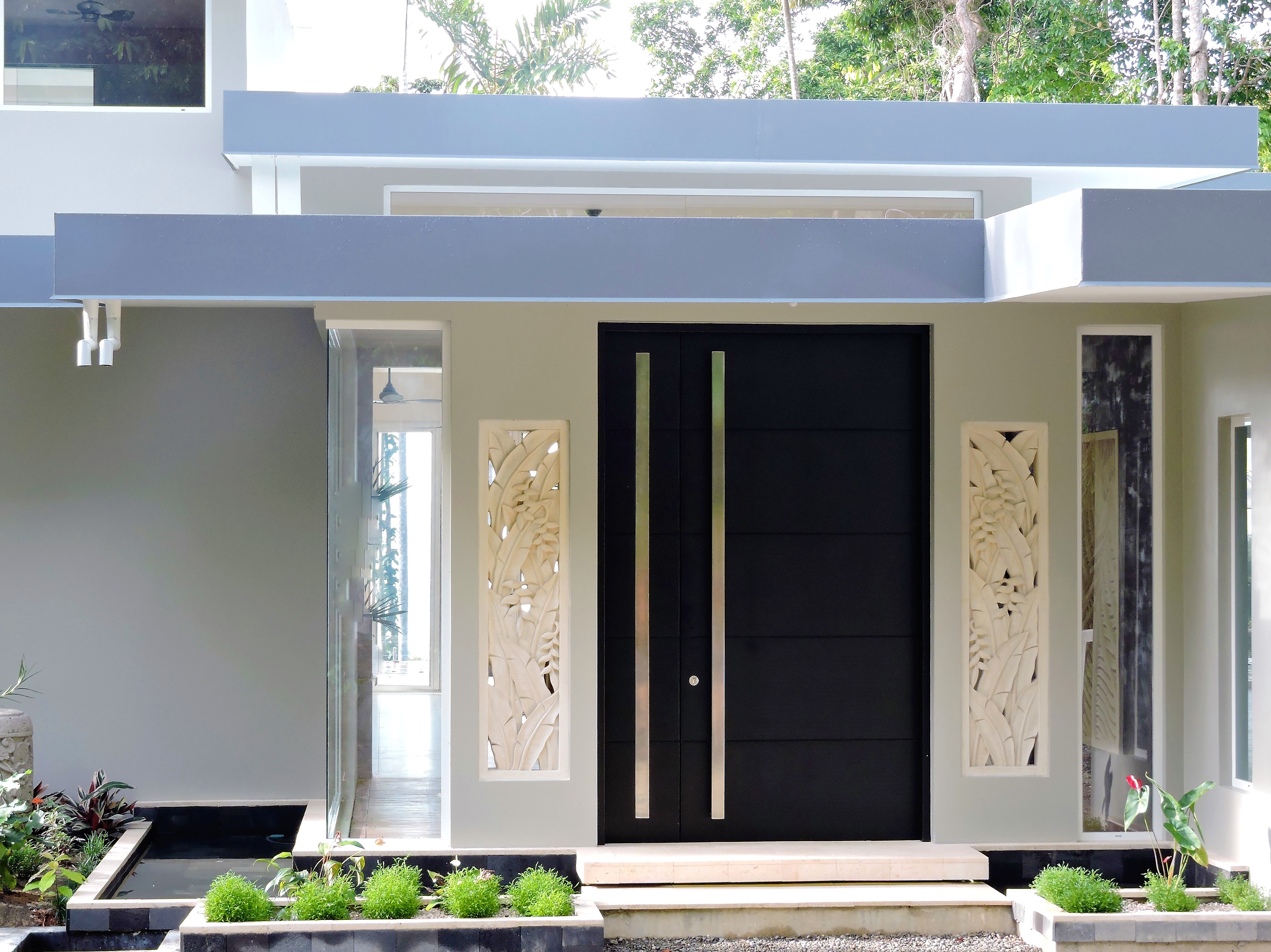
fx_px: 2937
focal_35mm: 80
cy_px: 476
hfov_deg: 24.4
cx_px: 636
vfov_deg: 18.4
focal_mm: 14.3
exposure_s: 1/60
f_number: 4.5
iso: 200
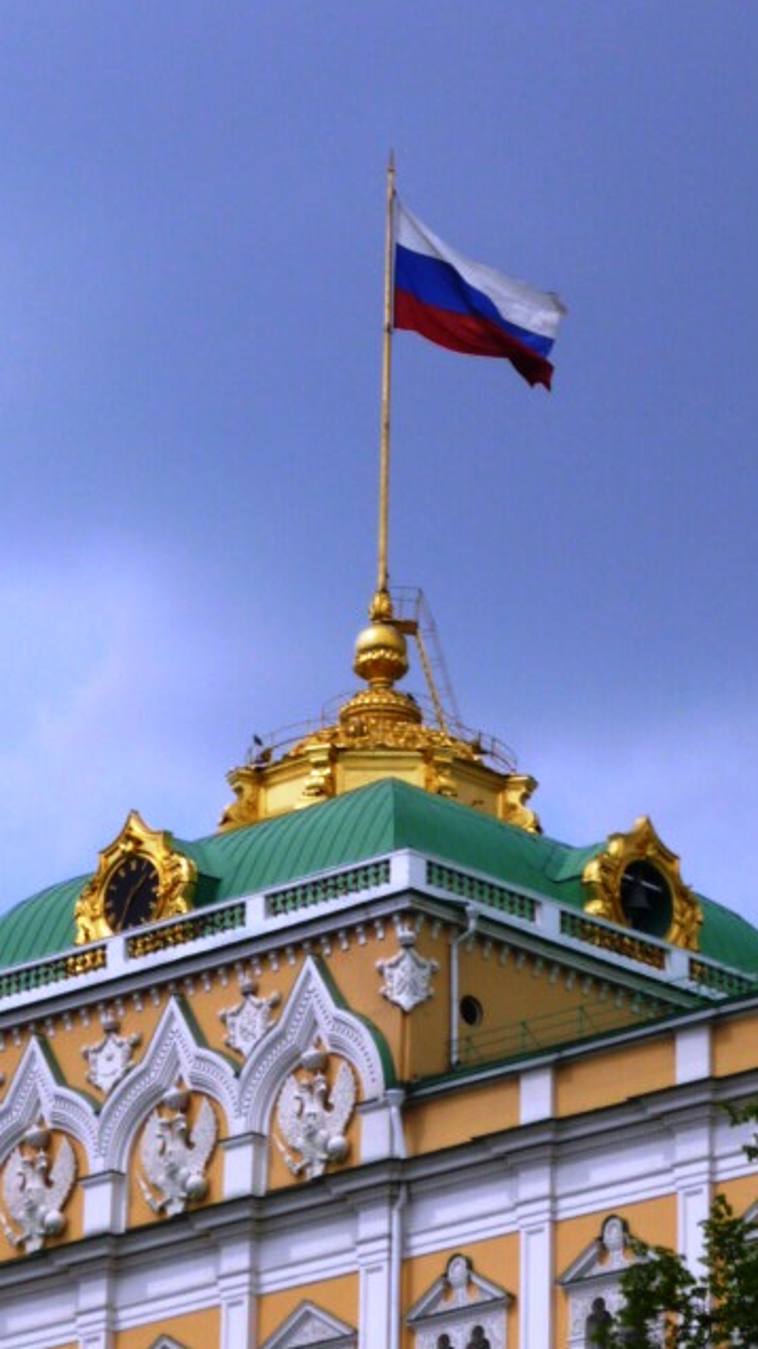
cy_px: 673
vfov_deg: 13.3
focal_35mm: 162
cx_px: 373
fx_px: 5792
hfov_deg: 7.5
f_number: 4.8
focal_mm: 15.3
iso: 100
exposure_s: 1/640
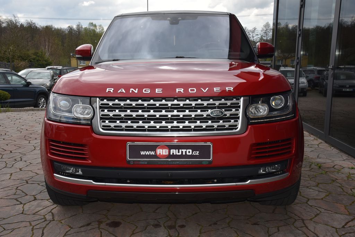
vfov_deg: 35.1
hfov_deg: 50.7
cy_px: 118
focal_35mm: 38
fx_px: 375
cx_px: 178
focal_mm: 38
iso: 500
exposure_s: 1/200
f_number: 13
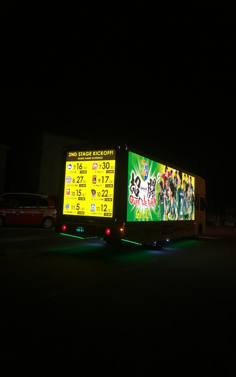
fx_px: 319
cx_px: 118
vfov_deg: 61.2
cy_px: 188
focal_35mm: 31
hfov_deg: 40.6
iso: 40
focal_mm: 4.15
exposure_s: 1/33
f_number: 2.2
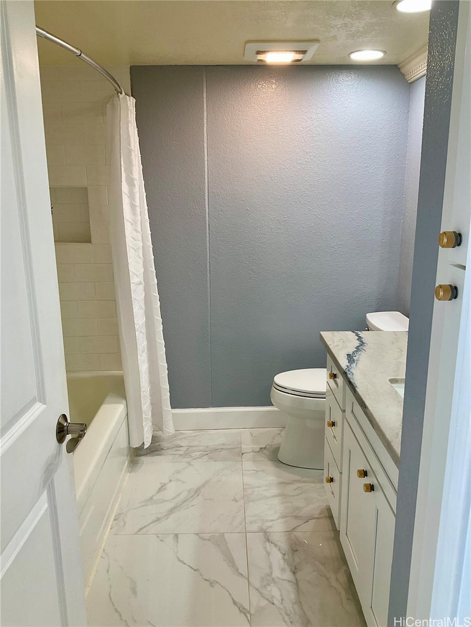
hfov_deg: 48.2
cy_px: 314
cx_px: 236
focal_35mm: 29
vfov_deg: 61.7
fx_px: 526
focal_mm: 3
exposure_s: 1/120
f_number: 1.8
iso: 50
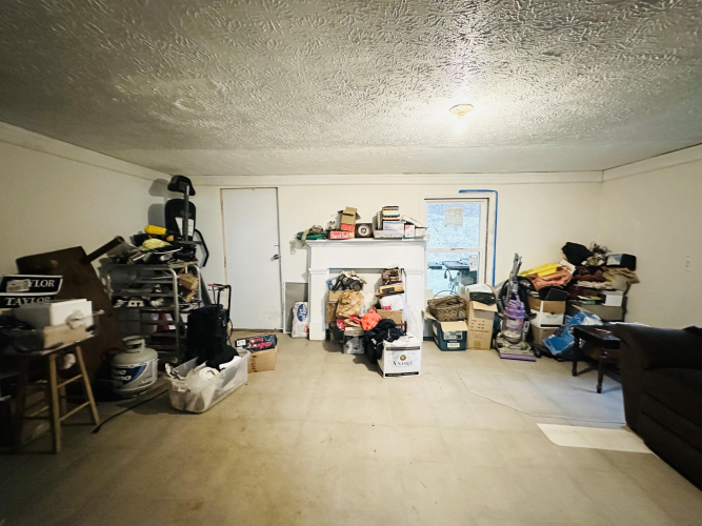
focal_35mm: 14
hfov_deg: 102.1
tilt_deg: -6.3
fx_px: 284
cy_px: 263
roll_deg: +0.3
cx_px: 351
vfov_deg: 85.7
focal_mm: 2.22
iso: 1250
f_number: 2.2
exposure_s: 1/60
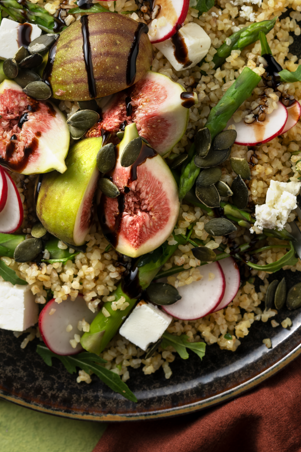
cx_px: 201
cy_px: 103
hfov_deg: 13.4
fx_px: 1279
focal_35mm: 102
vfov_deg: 19.8
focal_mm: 60
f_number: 10
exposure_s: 1/100
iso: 100
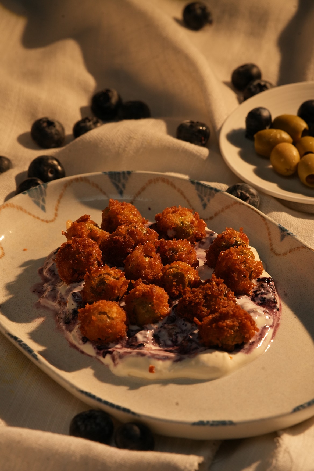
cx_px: 157
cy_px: 236
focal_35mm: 133
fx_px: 1740
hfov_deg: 10.3
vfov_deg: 15.4
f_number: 11
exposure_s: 1/160
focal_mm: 133
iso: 1250
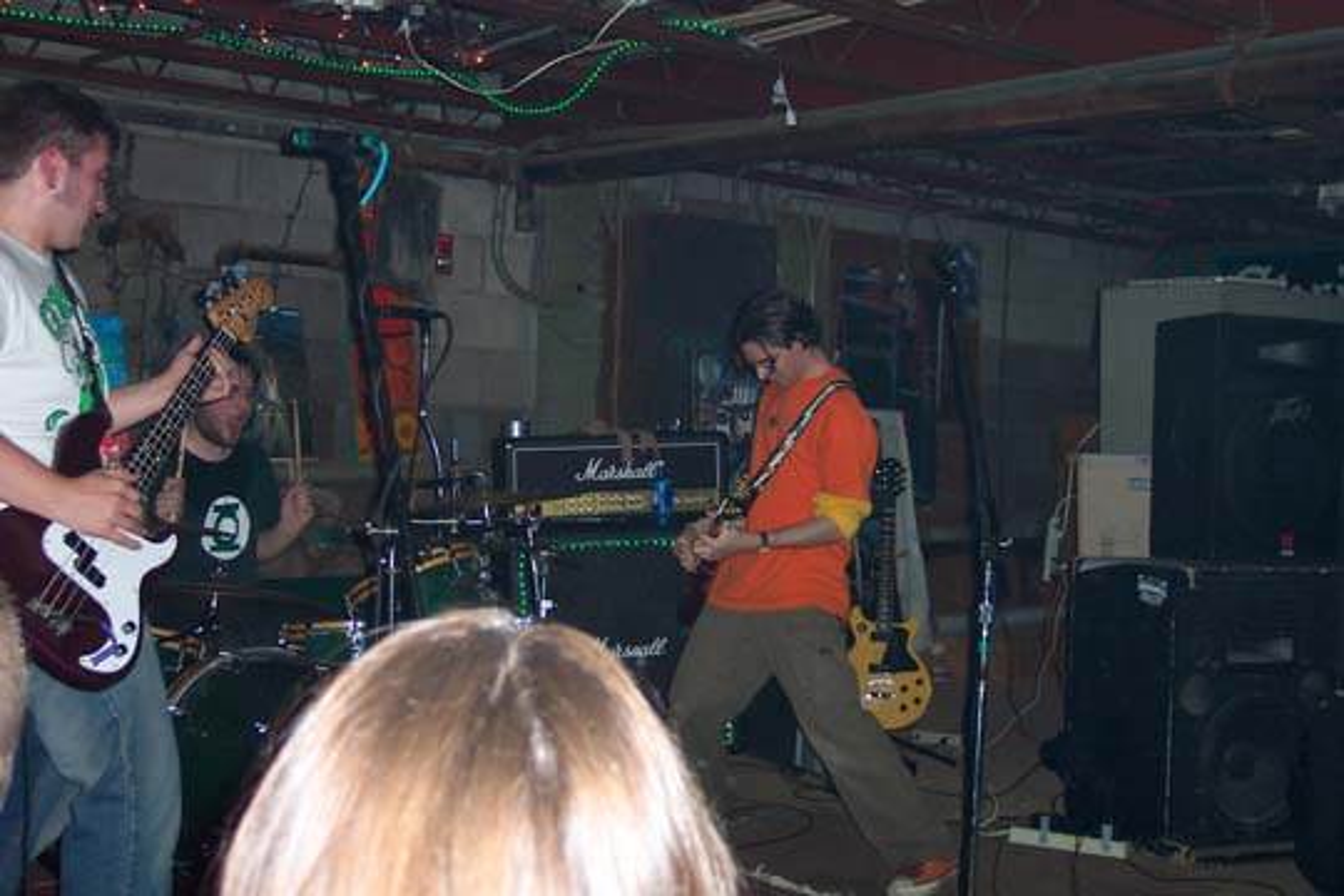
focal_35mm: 51
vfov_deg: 26.5
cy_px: 448
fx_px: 1904
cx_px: 672
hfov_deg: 38.9
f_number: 3.4
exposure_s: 1/45
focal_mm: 10.7
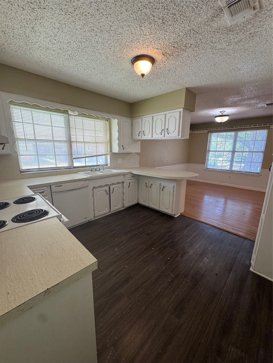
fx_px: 147
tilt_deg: -12.5
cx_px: 136
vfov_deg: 102.1
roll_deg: -0.2
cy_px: 182
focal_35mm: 14
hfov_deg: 85.7
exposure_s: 1/60
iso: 250
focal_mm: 2.22
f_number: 2.2
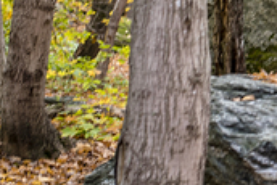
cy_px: -20
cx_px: 375
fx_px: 1340
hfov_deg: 11.5
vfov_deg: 7.9
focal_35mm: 174
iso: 100
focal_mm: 50
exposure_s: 1/40
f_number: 4.5
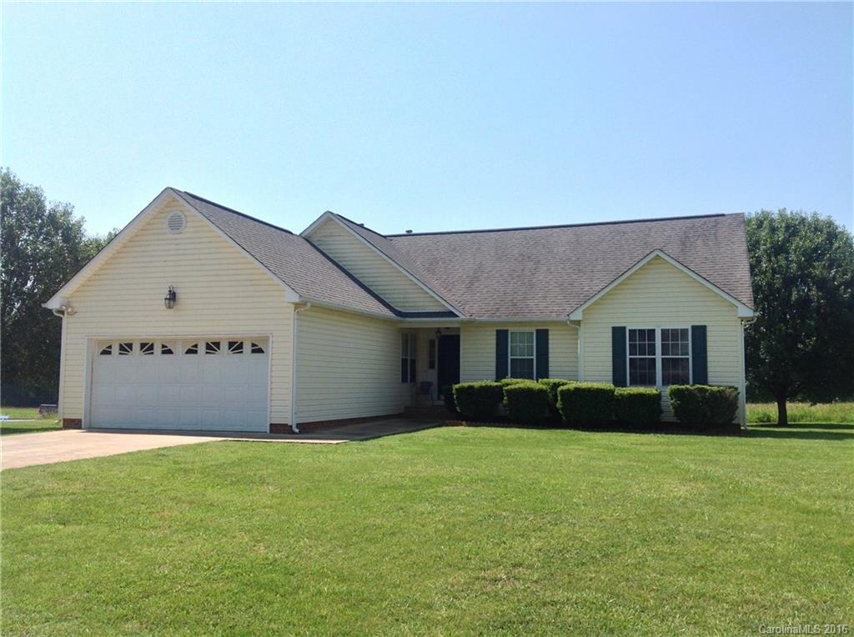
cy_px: 318
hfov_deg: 52.7
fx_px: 862
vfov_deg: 40.6
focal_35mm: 35
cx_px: 427
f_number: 2.4
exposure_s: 1/2016
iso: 50
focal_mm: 4.28
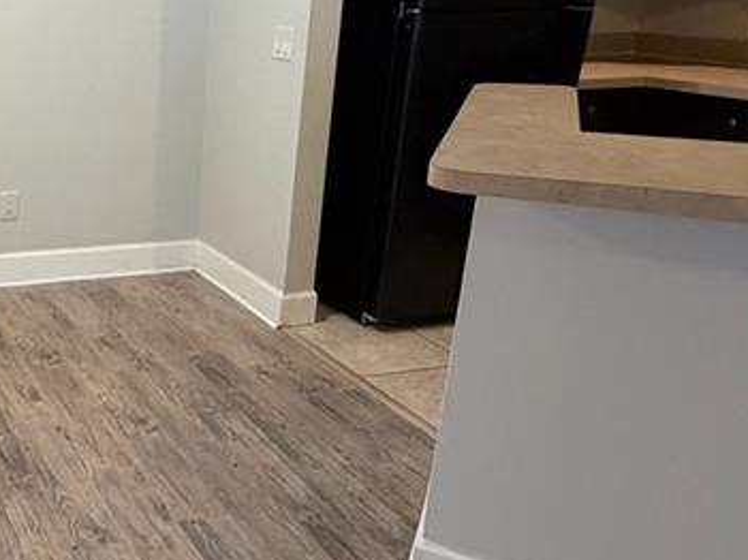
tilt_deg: -16.6
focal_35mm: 41
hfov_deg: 38.7
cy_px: 199
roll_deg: +0.8
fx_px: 885
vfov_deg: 34.8
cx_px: -53
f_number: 2.2
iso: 500
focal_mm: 2.22
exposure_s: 1/60
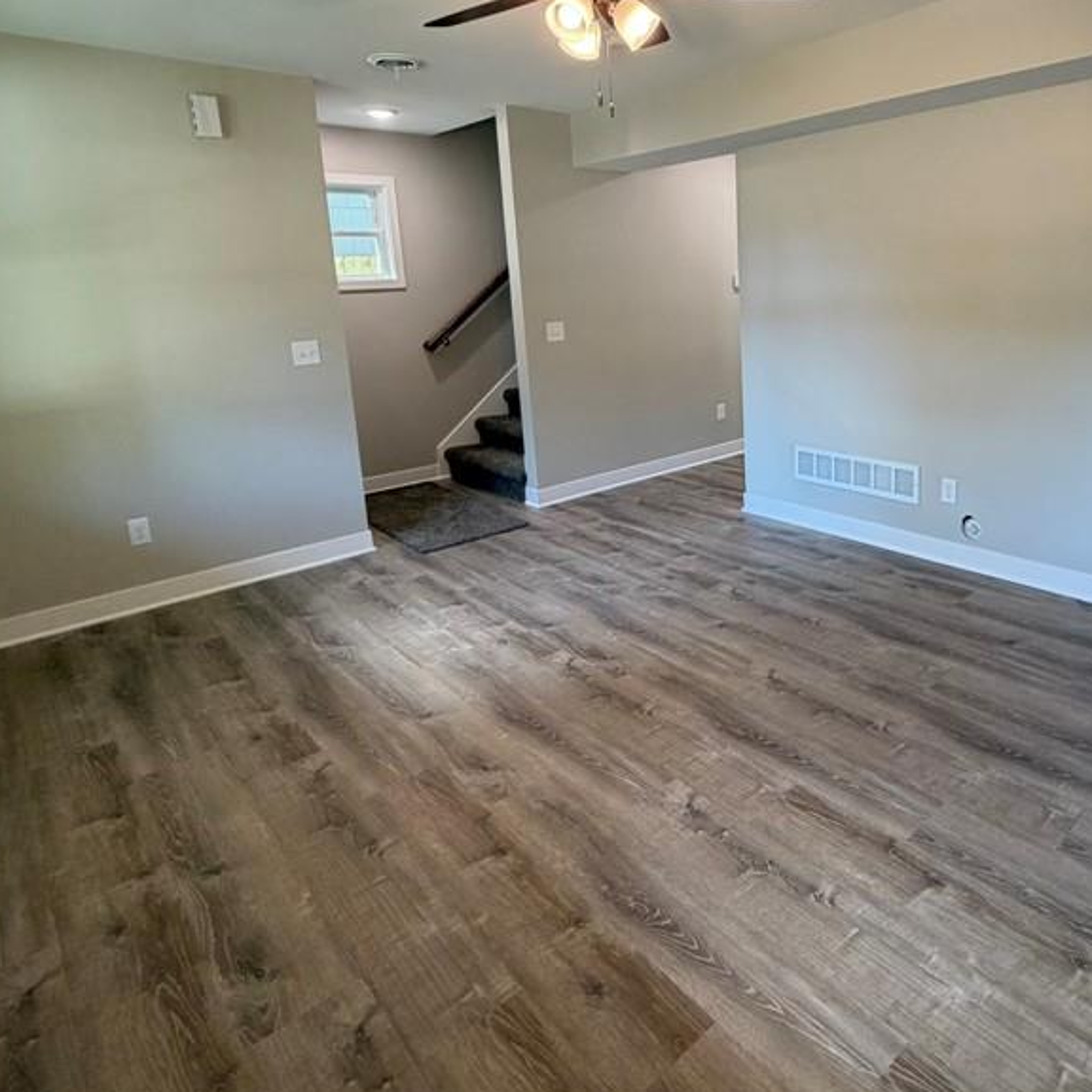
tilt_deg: -10.5
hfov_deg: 67.5
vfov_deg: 68.7
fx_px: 785
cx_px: 737
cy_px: 421
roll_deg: +2.2
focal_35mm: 22
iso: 160
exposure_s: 1/60
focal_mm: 2.22
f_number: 2.2
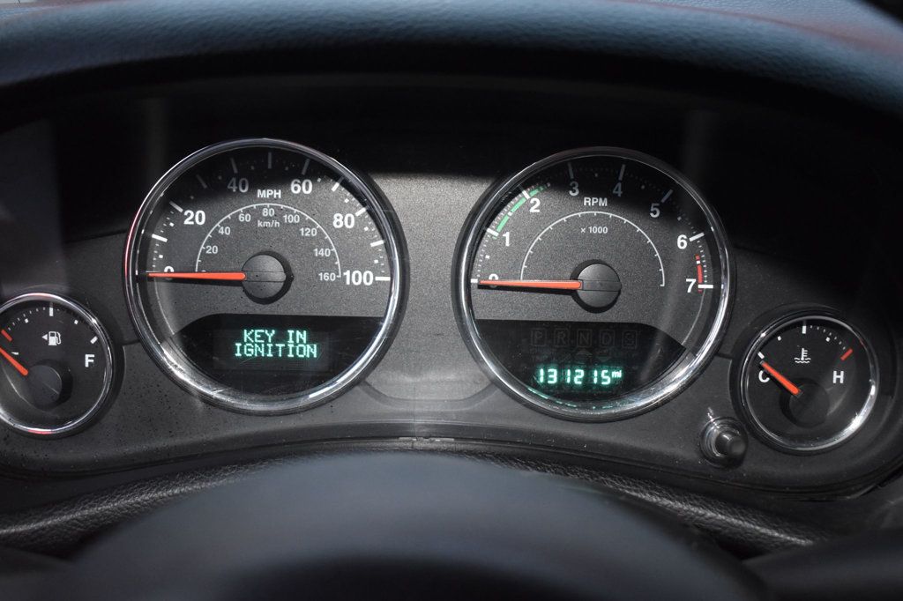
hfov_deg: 51.3
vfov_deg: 35.5
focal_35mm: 38
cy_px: 300
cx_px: 452
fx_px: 940
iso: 1800
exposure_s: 1/25
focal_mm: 25
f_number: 4
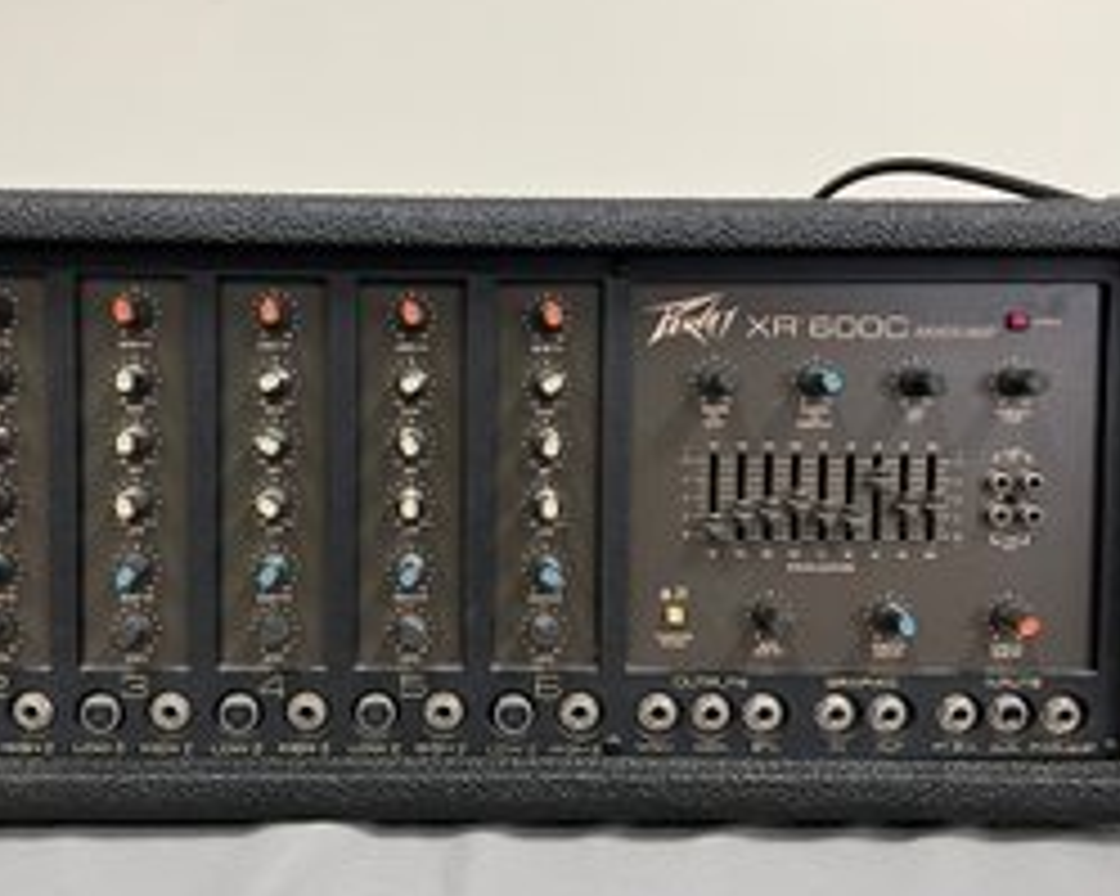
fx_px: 1160
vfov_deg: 42.2
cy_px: 403
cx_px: 466
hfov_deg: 51.3
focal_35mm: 35
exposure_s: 1/60
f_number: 1.5
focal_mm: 5.7
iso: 250
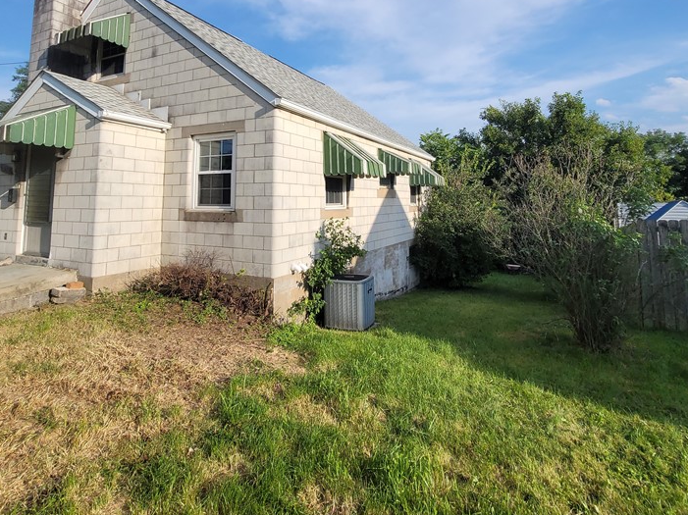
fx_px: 377
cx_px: 336
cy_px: 159
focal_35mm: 19
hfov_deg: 84.7
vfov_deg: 66.2
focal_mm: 2.2
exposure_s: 1/1632
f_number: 2.2
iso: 64
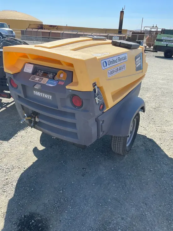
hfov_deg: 53.1
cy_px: 116
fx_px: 173
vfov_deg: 67.3
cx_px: 86
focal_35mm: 26
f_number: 1.6
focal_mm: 4.2
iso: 50
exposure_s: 1/2174
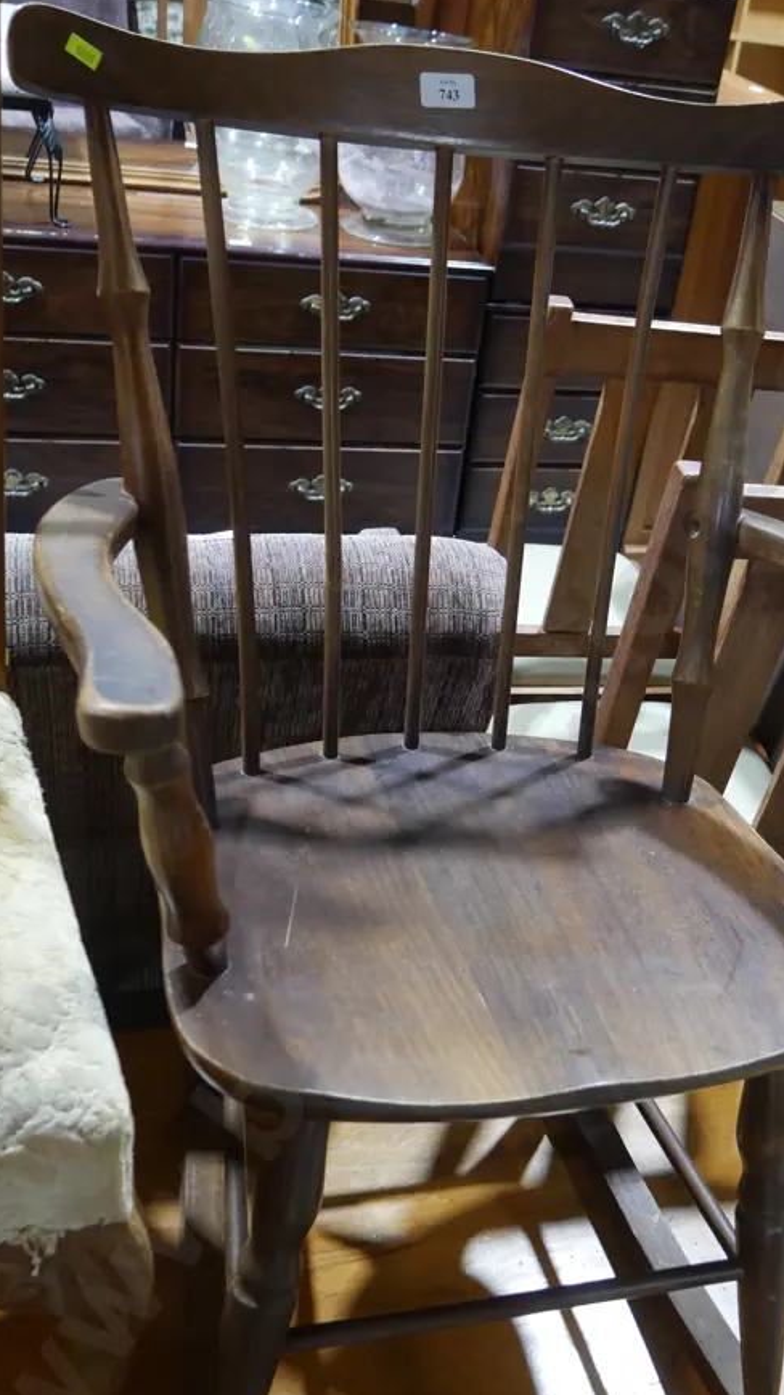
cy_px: 788
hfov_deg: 32.6
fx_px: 1331
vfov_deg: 55.1
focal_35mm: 36
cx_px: 505
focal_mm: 14
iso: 640
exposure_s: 1/60
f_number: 3.5
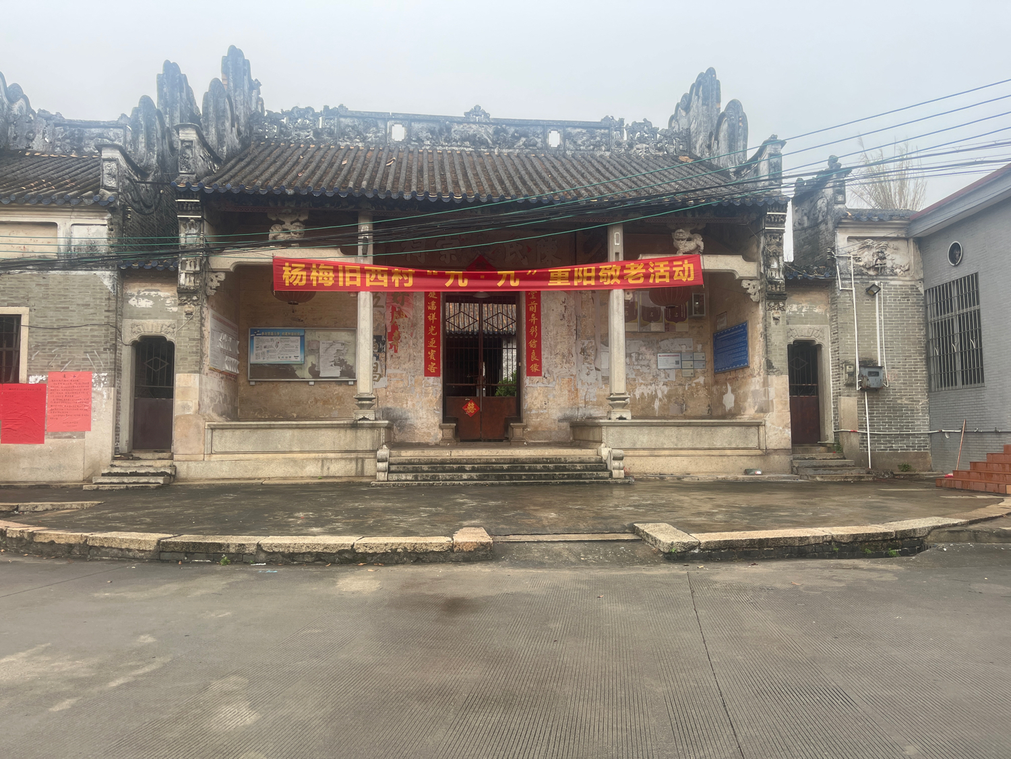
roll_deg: +0.9
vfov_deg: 53.1
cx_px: 506
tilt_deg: +4.6
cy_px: 380
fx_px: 759
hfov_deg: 67.3
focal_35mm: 26
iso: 50
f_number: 1.6
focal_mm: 5.1
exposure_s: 1/878
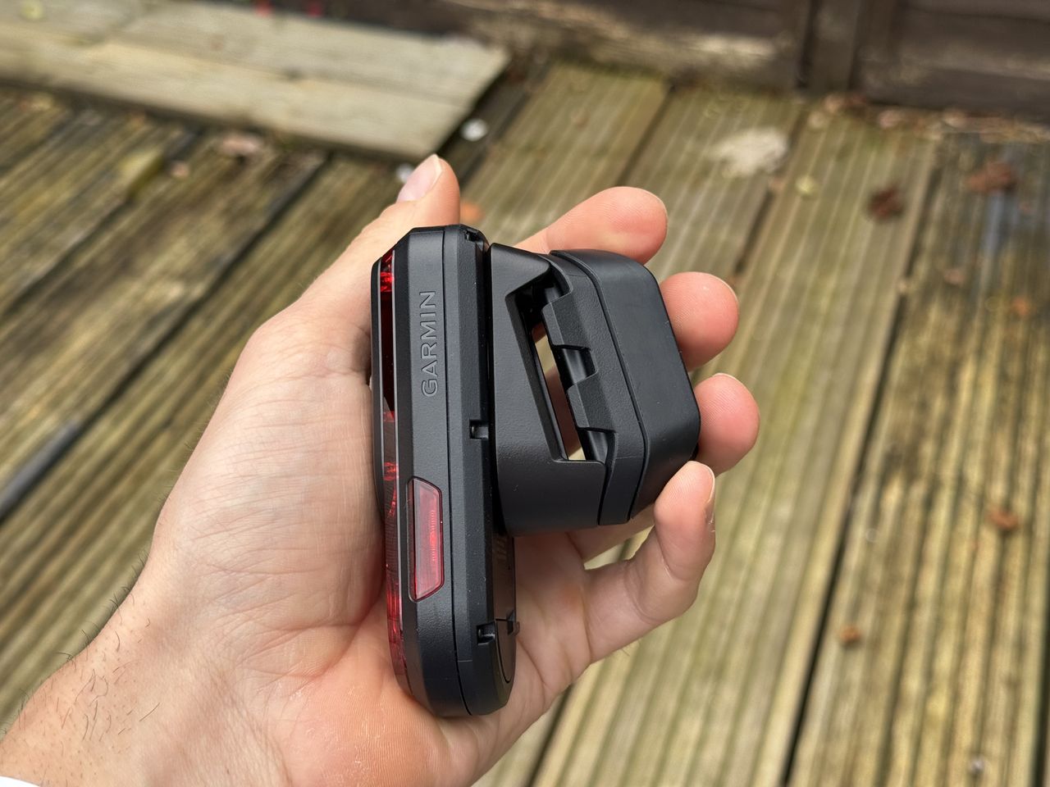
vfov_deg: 30.3
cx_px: 525
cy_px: 394
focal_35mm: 48
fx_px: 1456
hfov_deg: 39.7
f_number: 1.78
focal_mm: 6.76
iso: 64
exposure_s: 1/390
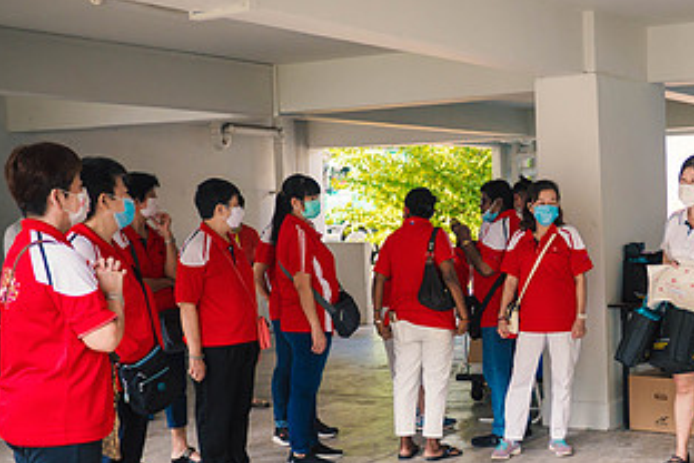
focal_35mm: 60
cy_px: 299
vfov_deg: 22.5
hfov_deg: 32.0
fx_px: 1157
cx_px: 603
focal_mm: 15
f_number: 1.7
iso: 250
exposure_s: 1/125
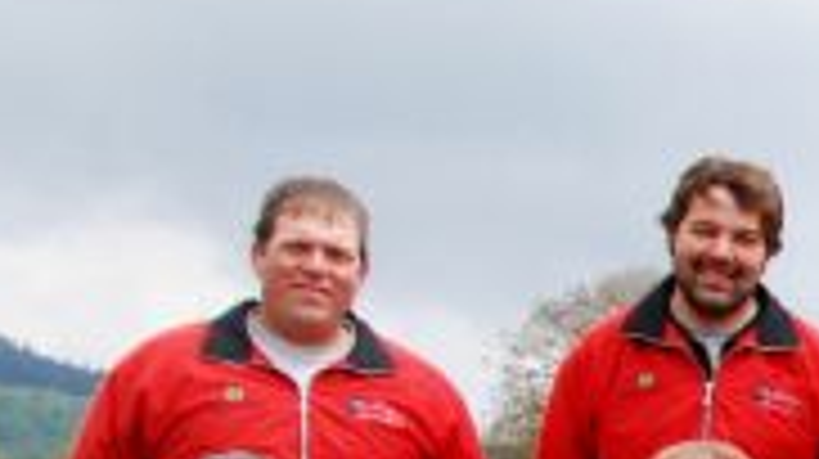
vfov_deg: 7.3
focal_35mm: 164
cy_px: 711
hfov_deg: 11.5
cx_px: 1750
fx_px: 3550
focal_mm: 21
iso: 720
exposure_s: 1/1000
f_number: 8
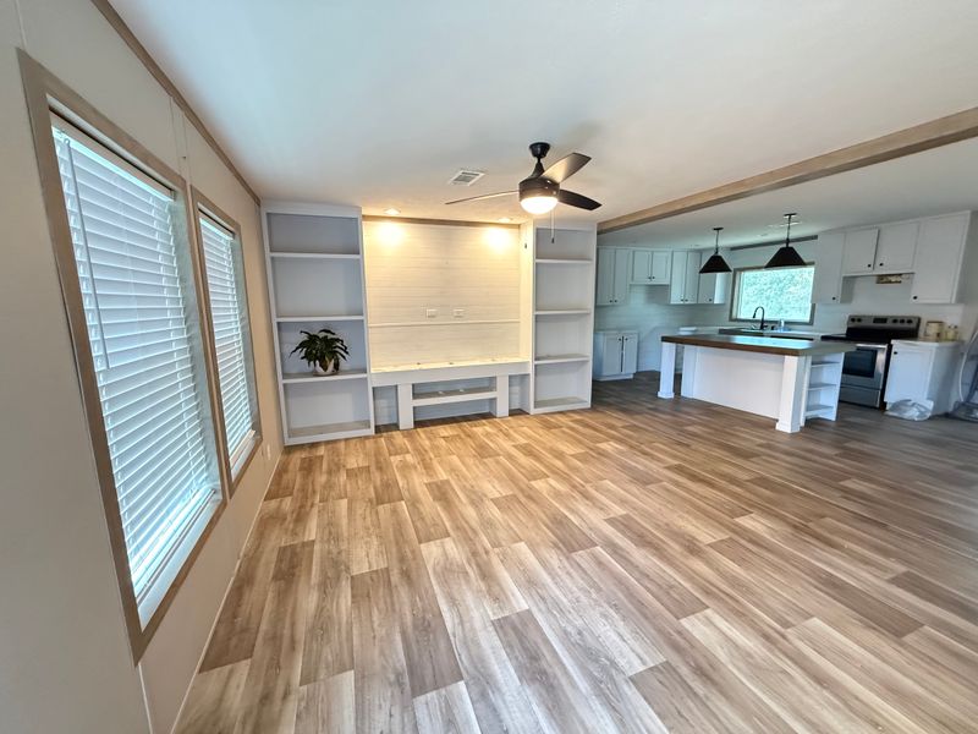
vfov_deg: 85.7
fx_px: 396
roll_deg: -1.2
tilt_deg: -7.6
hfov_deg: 102.1
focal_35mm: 14
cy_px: 367
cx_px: 489
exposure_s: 1/60
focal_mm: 2.22
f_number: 2.2
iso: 800
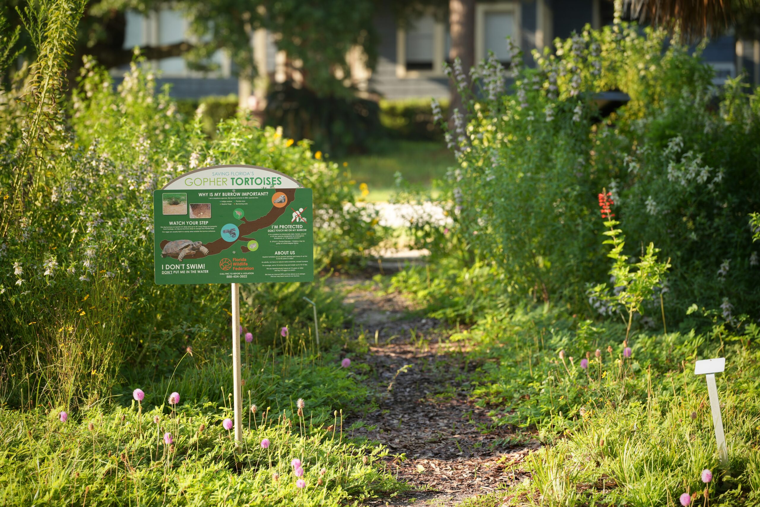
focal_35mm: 105
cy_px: 254
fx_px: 2217
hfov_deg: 19.5
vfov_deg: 13.0
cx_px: 380
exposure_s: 1/200
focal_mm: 105
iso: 100
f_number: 3.5
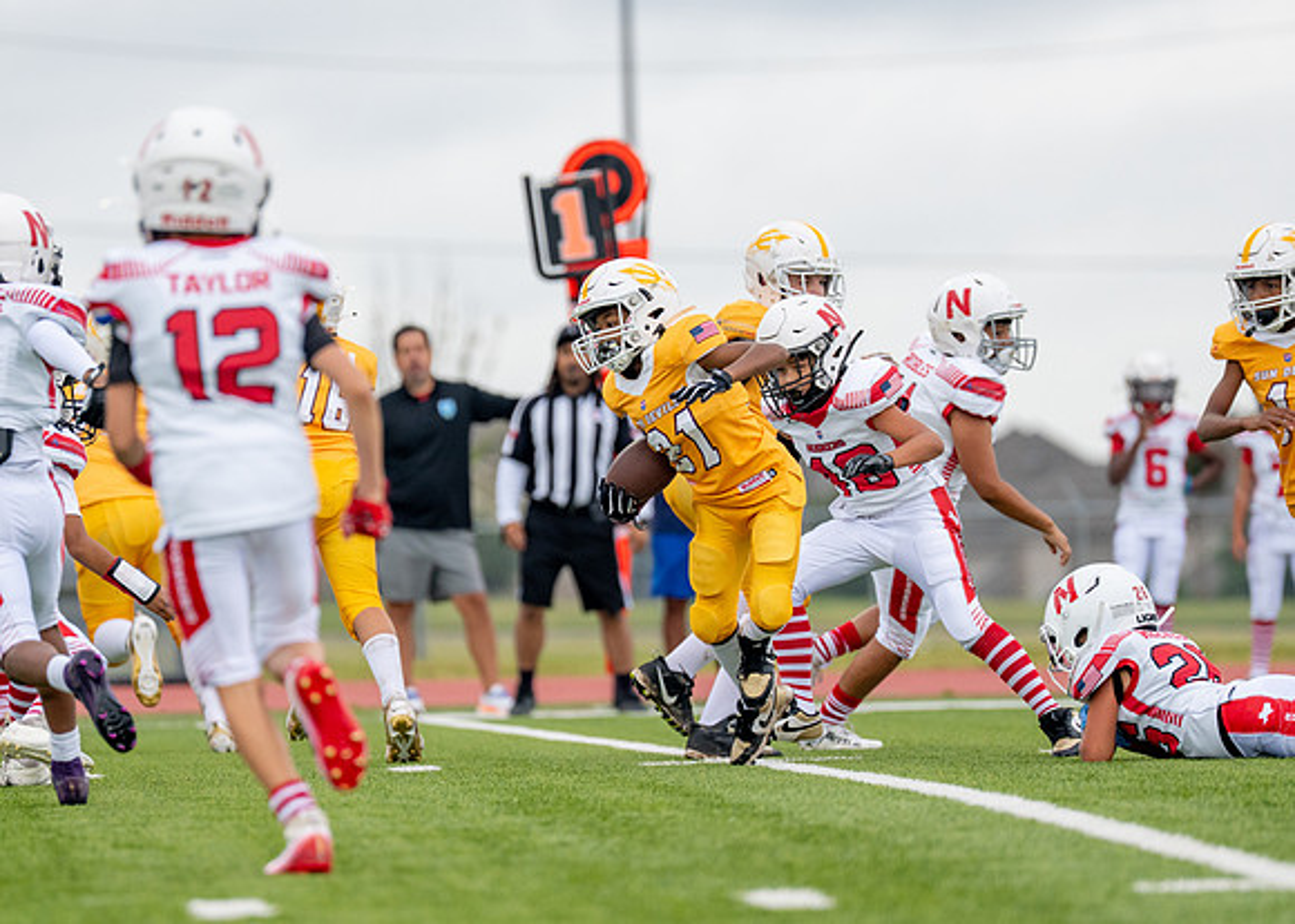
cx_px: 597
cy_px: 480
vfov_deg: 4.5
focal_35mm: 322
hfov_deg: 6.3
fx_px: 11857
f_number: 2.8
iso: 500
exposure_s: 1/2000
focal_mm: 200
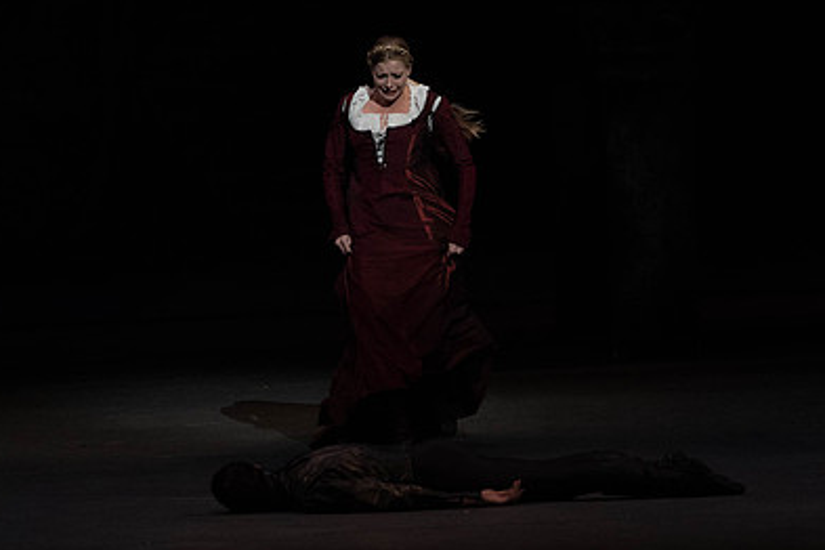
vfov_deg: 3.1
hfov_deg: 4.7
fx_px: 10037
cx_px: 409
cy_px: 192
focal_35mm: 438
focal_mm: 297
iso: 5000
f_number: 7.1
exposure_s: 1/320
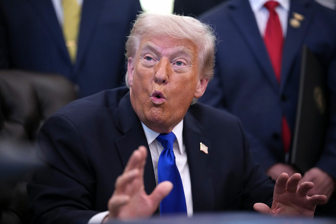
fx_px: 1139
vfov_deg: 11.2
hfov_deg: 16.8
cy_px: 112
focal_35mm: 122
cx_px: 168
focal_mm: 122
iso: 4000
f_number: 2
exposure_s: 1/800
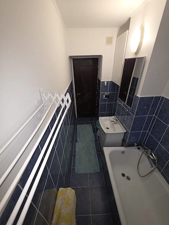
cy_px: 112
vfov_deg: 106.2
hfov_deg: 89.9
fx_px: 85
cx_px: 84
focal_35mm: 13
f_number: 1.9
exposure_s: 1/50.3
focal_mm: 2.2
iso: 80
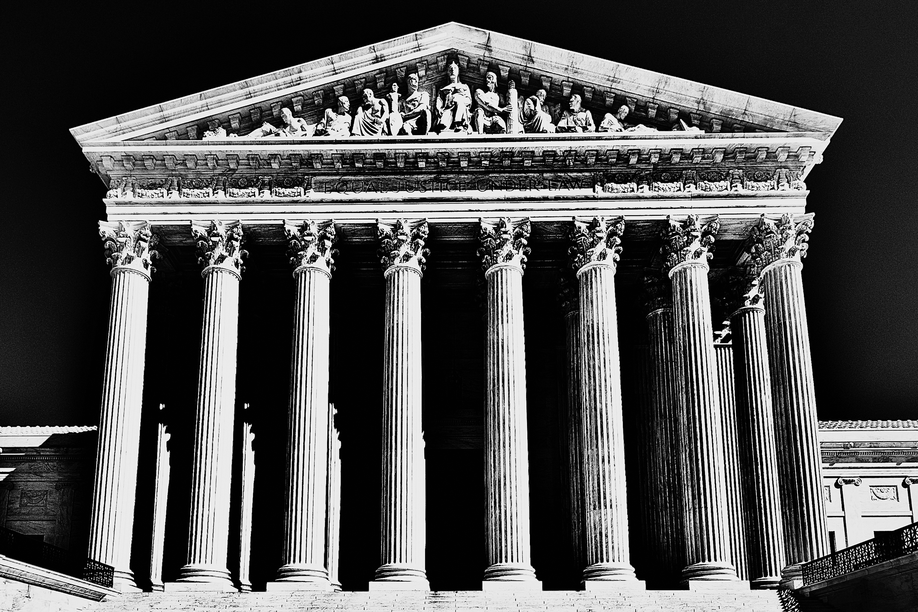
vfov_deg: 77.3
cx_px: 459
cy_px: 306
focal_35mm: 15
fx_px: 382
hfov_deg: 100.4
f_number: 10
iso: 100
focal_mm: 10
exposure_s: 1/250
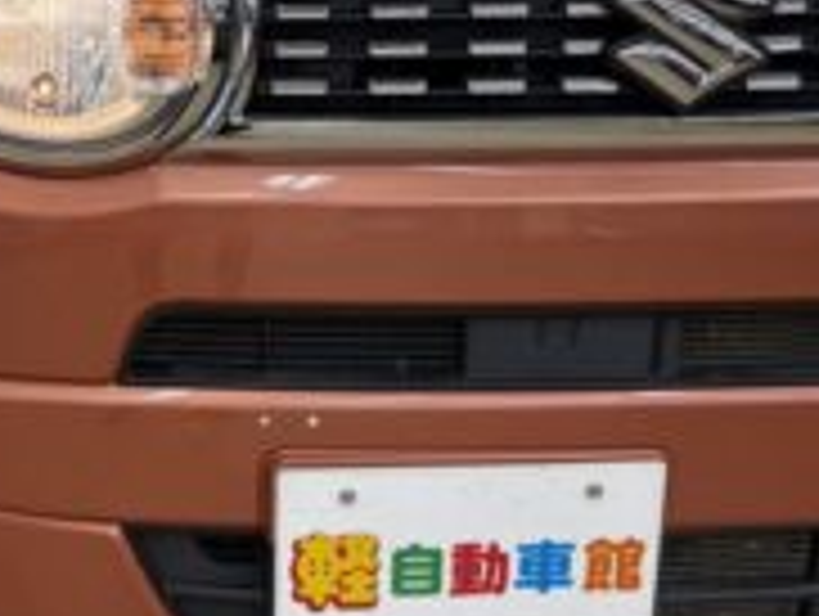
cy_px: 191
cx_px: 140
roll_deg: +1.2
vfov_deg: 28.9
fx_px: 1185
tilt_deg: -14.5
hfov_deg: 36.6
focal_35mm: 50
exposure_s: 1/100
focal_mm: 5.96
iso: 64
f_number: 1.6
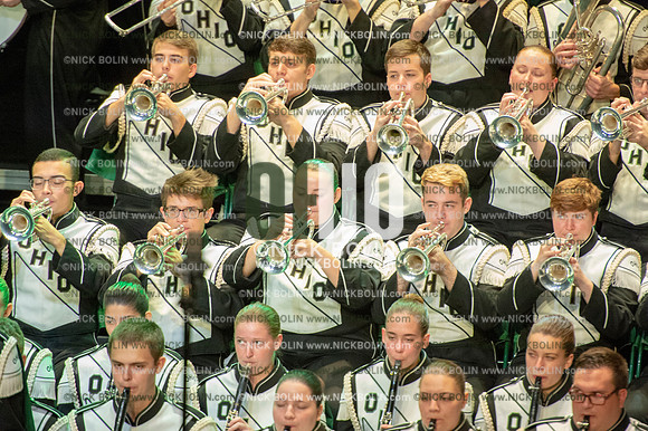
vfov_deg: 3.4
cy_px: 216
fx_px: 7196
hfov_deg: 5.2
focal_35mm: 400
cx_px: 324
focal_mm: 400
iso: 8000
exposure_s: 1/320
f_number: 5.6
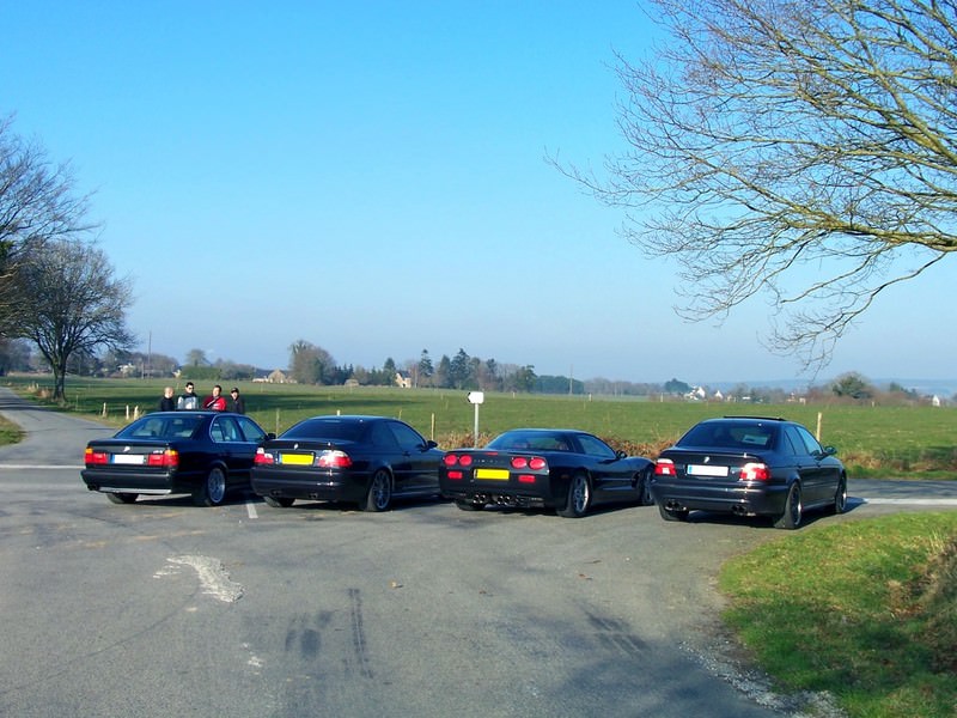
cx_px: 478
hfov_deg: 44.8
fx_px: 1161
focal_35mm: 42
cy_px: 359
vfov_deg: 34.3
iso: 80
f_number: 4
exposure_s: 1/500
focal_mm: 7.2
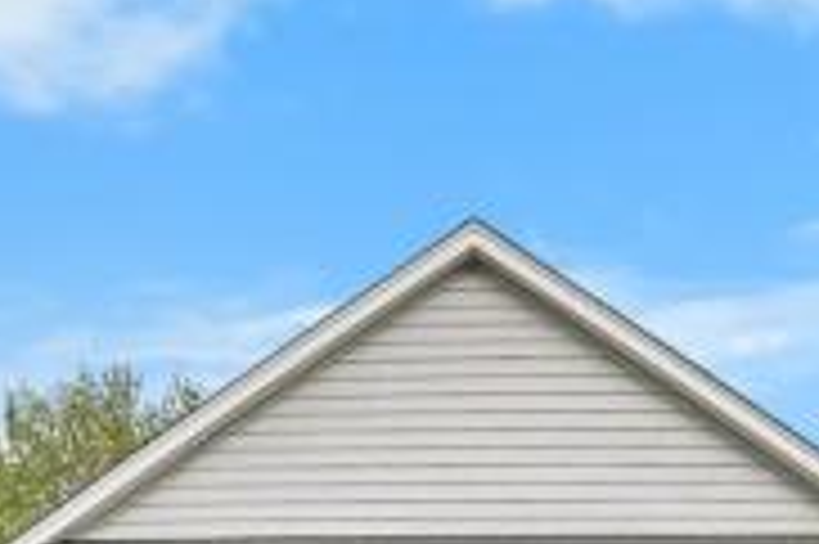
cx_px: 466
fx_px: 955
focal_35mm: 42
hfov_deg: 46.3
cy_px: 580
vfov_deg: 29.1
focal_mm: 17
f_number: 11
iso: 250
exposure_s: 1/160
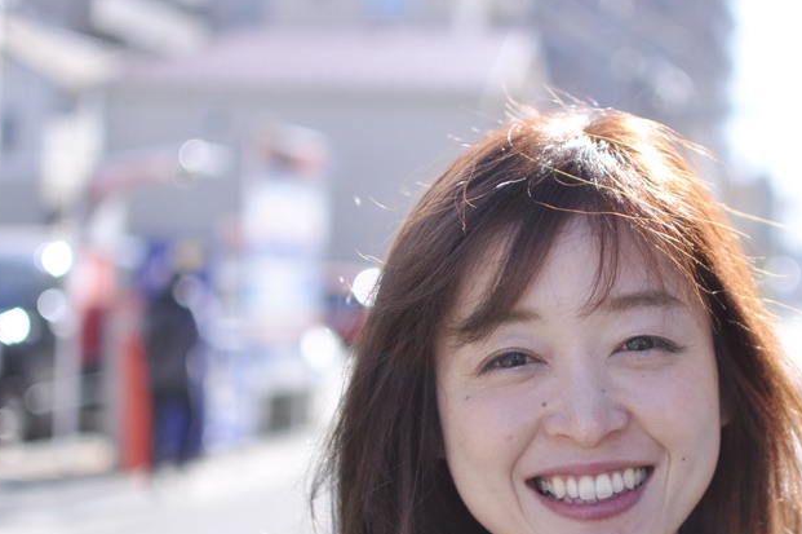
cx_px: 600
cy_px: 368
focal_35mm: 92
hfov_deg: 22.0
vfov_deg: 14.8
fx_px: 2045
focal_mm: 35
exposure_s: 1/4000
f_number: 1.8
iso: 400
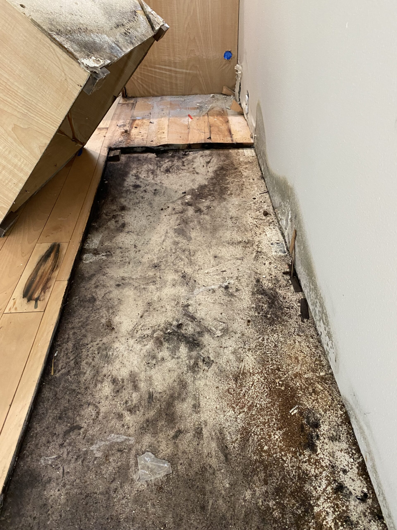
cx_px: 198
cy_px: 265
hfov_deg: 53.1
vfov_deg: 67.3
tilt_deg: -38.2
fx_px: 398
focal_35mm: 26
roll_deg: +2.4
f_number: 1.8
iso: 320
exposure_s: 1/55
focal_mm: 4.25
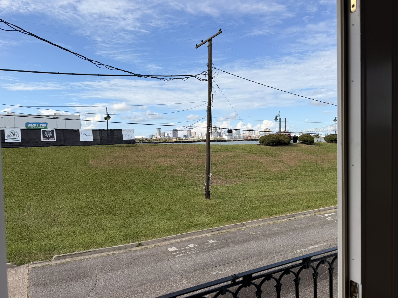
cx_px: 199
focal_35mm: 24
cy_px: 149
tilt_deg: -2.6
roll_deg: +1.4
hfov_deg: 71.6
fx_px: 276
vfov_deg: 56.8
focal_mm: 6.76
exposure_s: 1/4405
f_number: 1.78
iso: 80
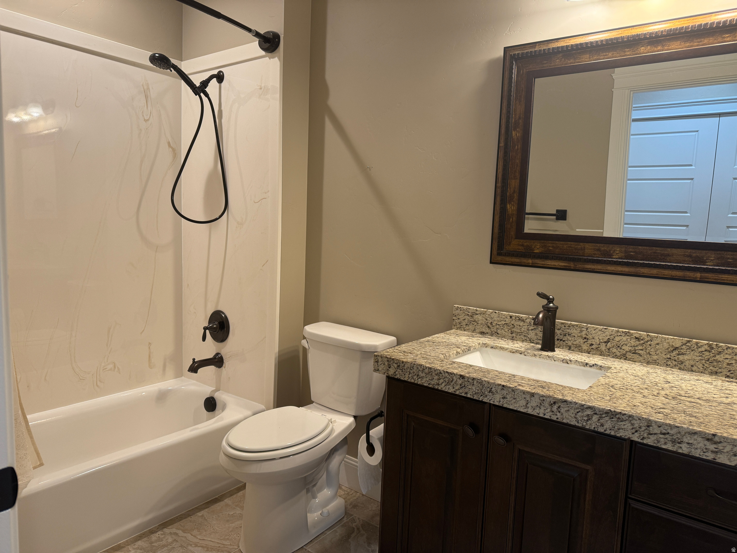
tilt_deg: -6.3
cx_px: 368
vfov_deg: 56.8
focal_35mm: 24
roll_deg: -2.8
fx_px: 511
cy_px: 276
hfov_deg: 71.6
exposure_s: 1/60
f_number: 1.78
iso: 125
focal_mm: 6.76
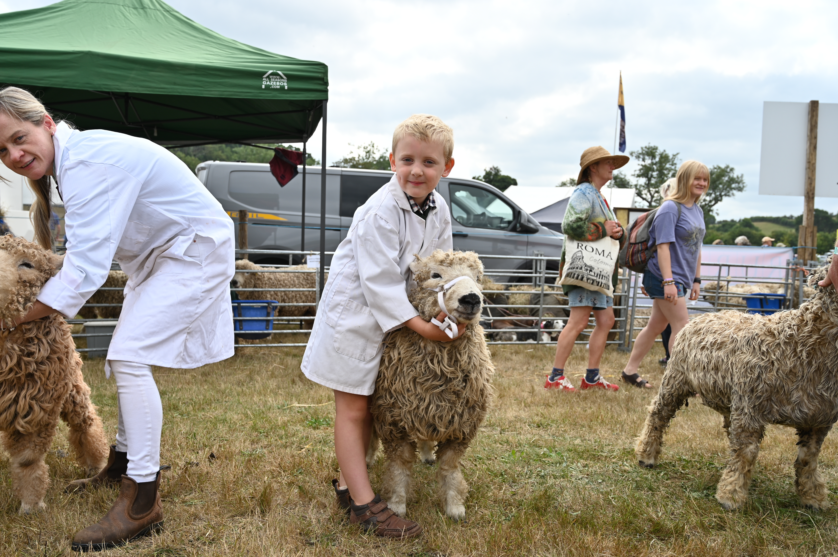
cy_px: 278
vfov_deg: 39.9
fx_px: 768
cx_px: 419
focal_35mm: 33
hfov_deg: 57.3
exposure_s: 1/250
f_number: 5.6
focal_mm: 33
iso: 100
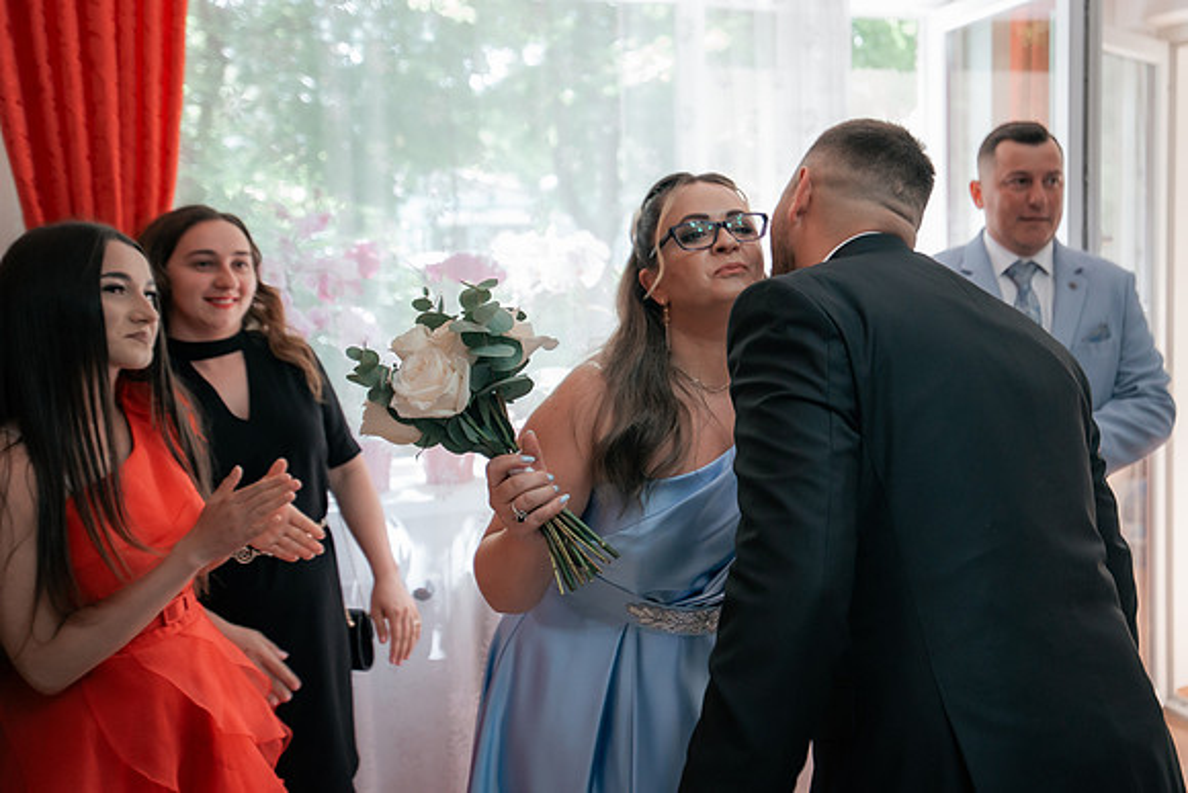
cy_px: 317
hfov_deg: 52.7
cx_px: 714
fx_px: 1190
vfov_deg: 36.7
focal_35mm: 36
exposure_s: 1/320
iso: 1250
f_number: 2.8
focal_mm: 30
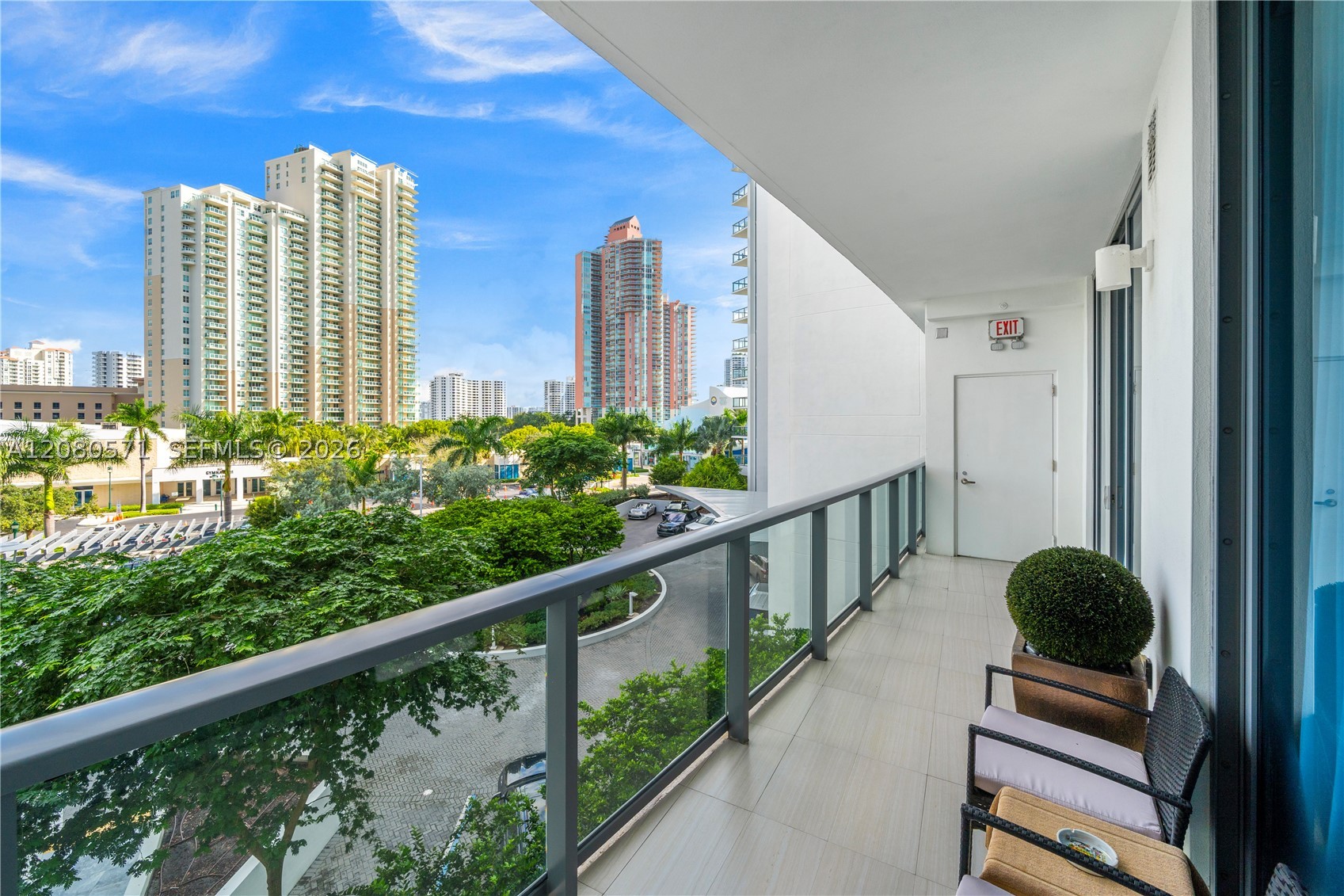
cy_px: 448
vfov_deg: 85.4
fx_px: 485
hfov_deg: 108.3
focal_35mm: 13
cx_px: 672
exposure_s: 1/250
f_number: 8
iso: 200
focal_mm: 13
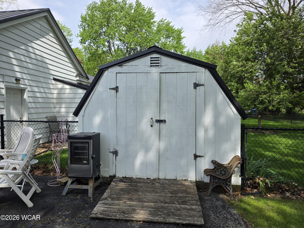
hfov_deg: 73.9
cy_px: 114
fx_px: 202
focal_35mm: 23
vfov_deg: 58.9
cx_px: 152
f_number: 1.7
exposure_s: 1/3589
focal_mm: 6.3
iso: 80
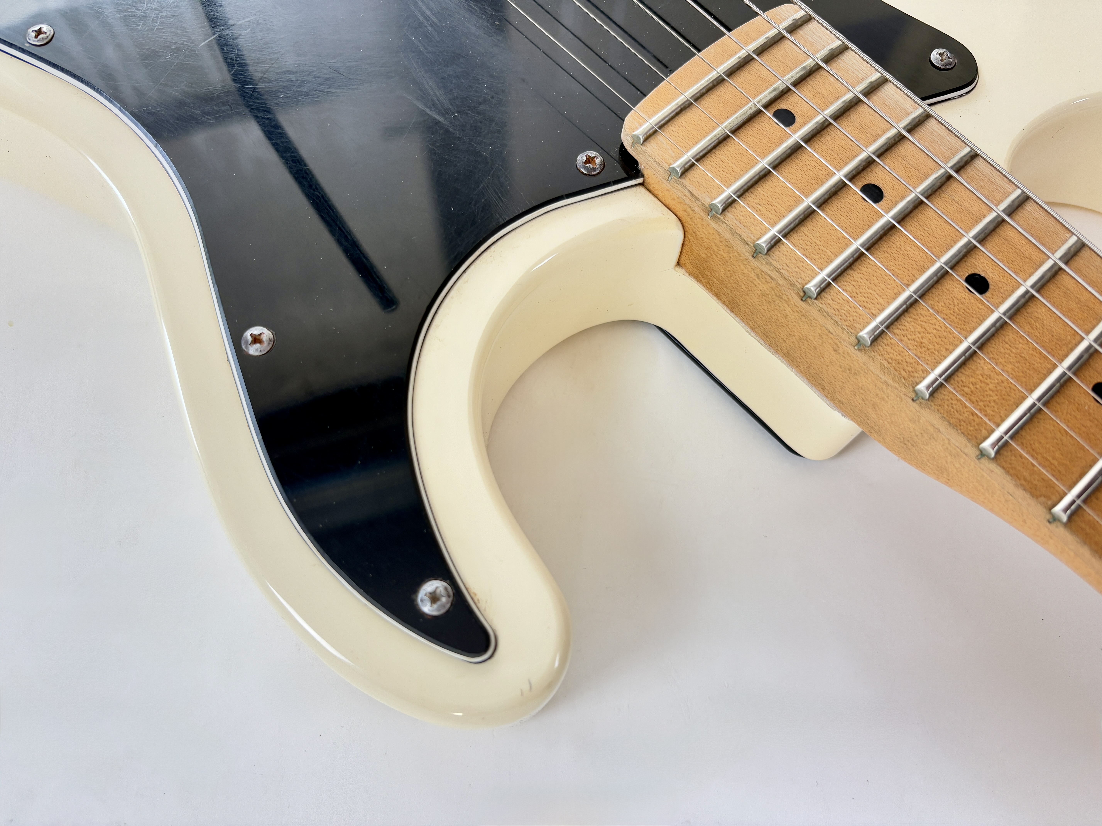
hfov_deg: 67.3
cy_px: 413
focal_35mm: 26
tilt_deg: -69.1
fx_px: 828
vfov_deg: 53.1
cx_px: 551
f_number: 1.6
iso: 80
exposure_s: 1/50
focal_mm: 5.96
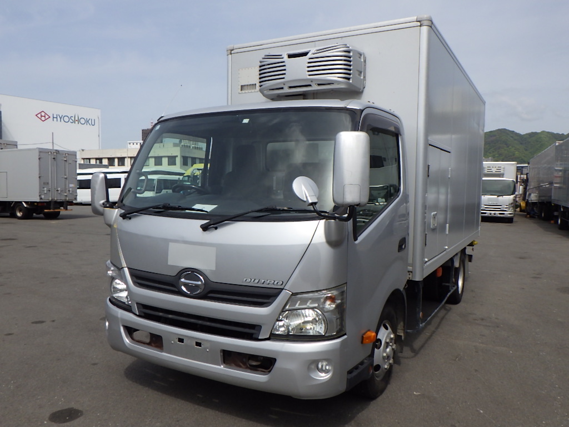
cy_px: 214
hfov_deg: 63.4
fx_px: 460
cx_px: 284
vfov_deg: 49.7
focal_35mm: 28
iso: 125
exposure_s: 1/1500
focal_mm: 5
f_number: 4.2
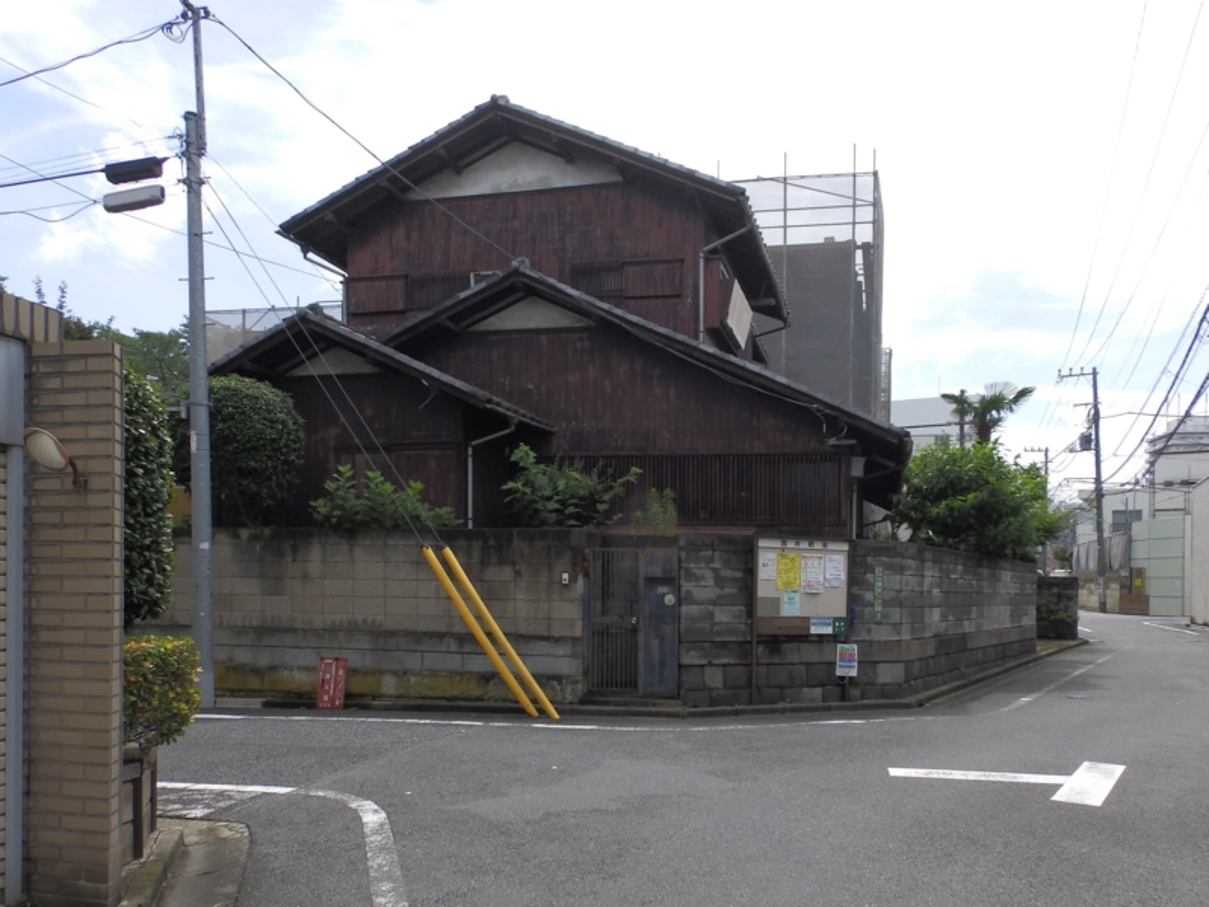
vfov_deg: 61.1
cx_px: 604
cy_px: 454
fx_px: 768
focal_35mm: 22
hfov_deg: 76.4
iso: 80
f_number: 4.5
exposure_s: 1/500
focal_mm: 4
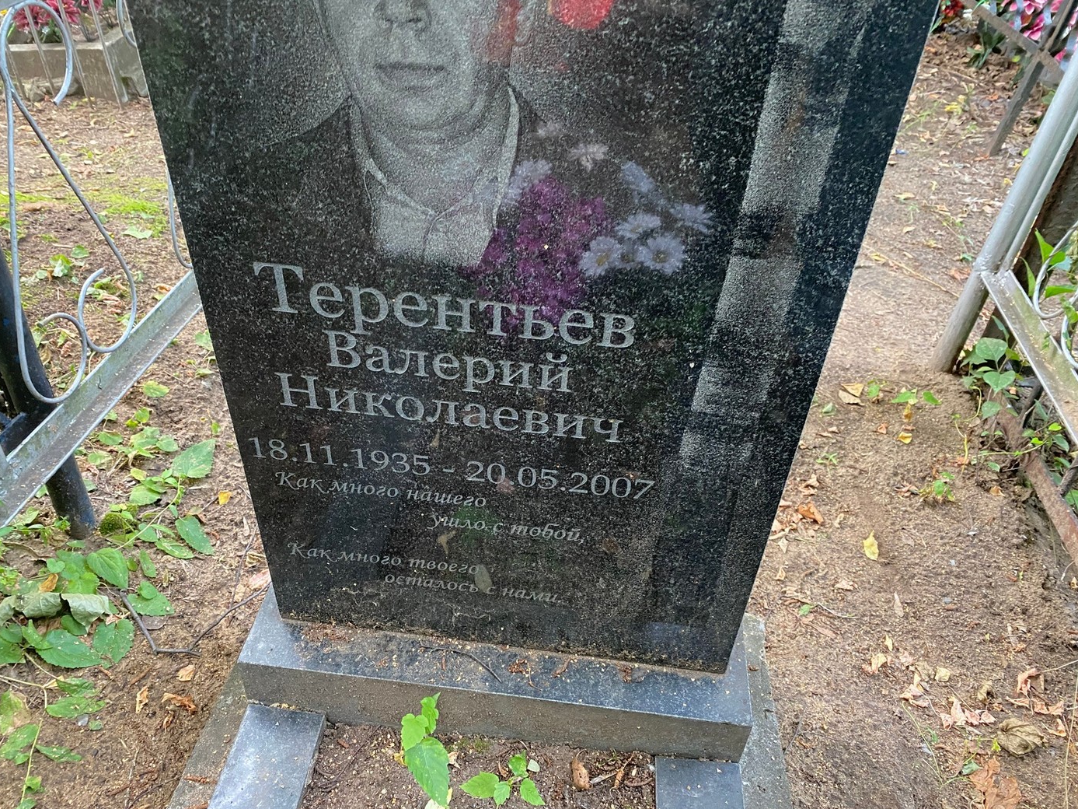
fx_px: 841
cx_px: 532
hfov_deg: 65.3
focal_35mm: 27
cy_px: 419
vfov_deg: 51.3
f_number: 1.8
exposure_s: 1/60
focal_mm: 4.25
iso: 250
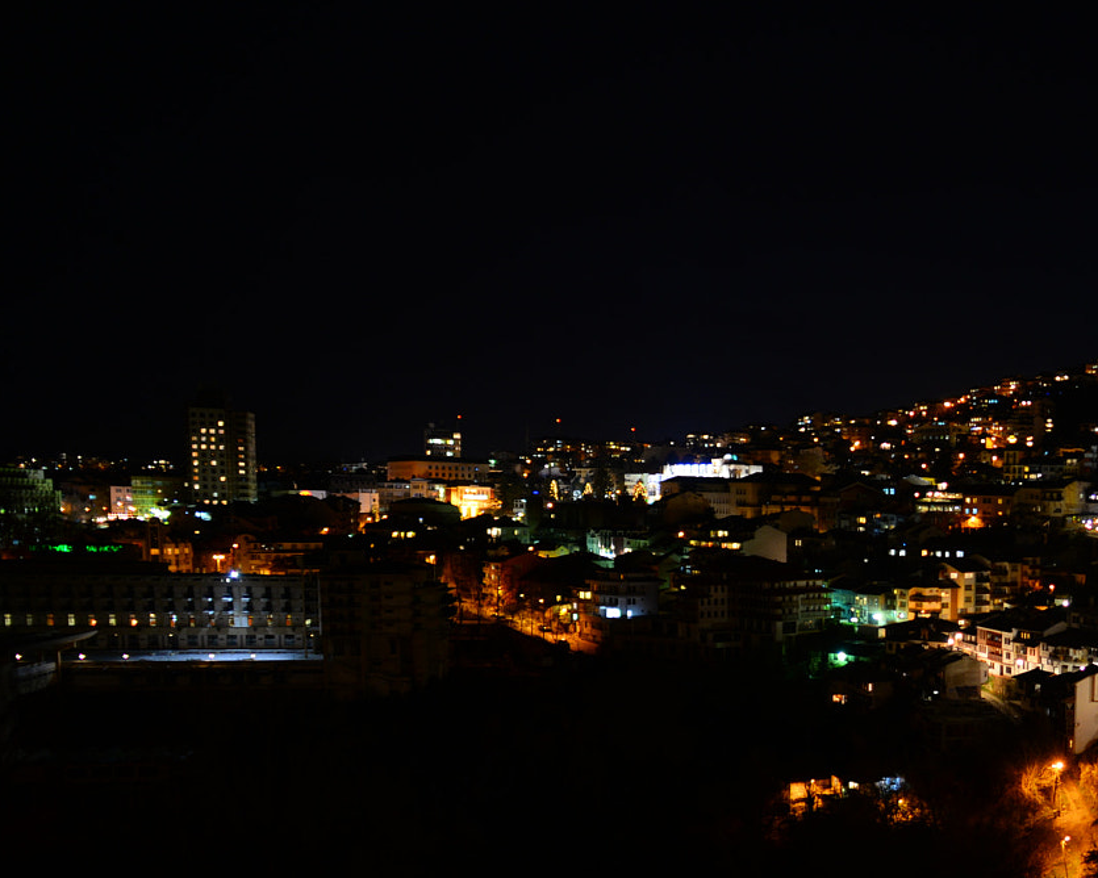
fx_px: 1170
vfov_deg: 40.1
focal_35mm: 36
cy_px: 648
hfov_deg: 44.6
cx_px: 1035
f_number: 2
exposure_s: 1/3
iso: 400
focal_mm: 20
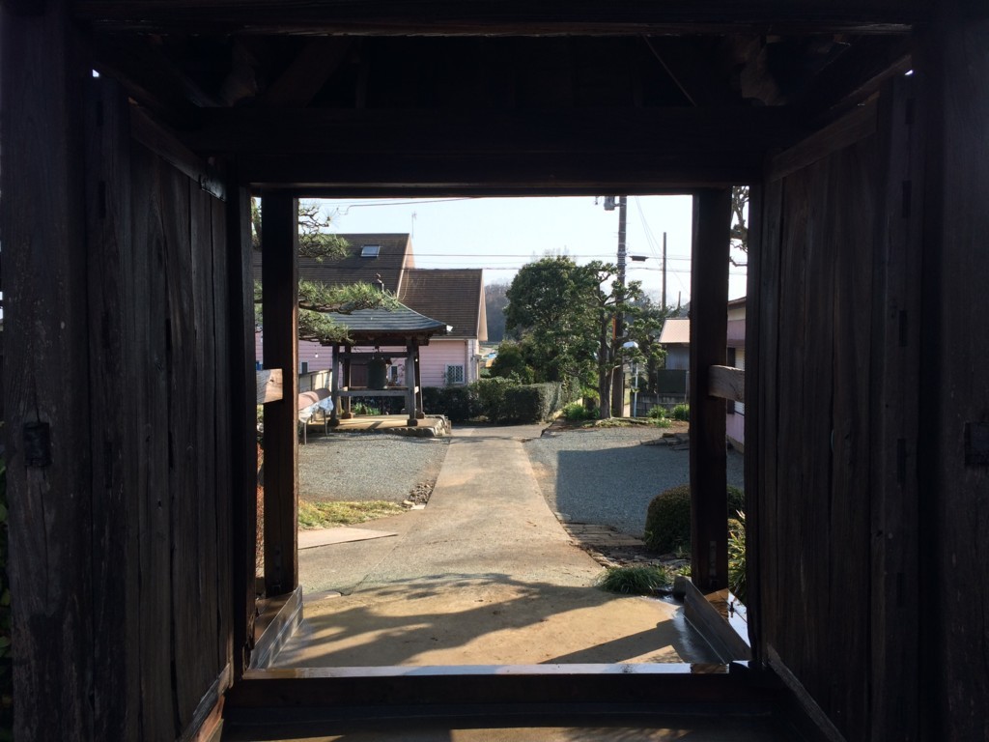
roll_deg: +0.0
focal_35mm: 29
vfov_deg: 48.2
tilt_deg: -4.1
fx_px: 829
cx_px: 494
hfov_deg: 61.7
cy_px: 371
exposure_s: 1/774
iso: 32
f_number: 2.2
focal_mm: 4.15
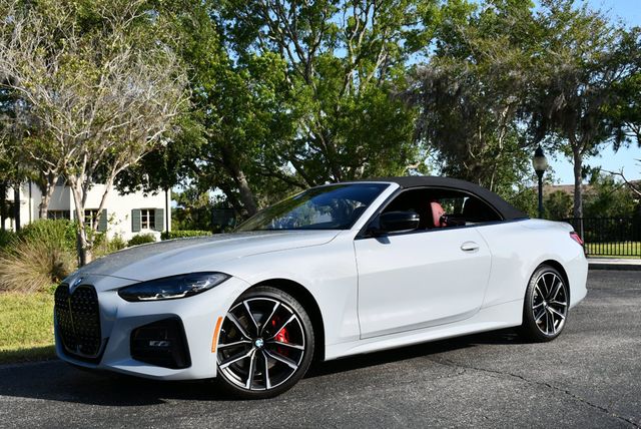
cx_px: 320
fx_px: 713
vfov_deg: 33.5
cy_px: 214
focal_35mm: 40
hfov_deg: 48.4
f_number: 8
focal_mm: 20
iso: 140
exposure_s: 1/250
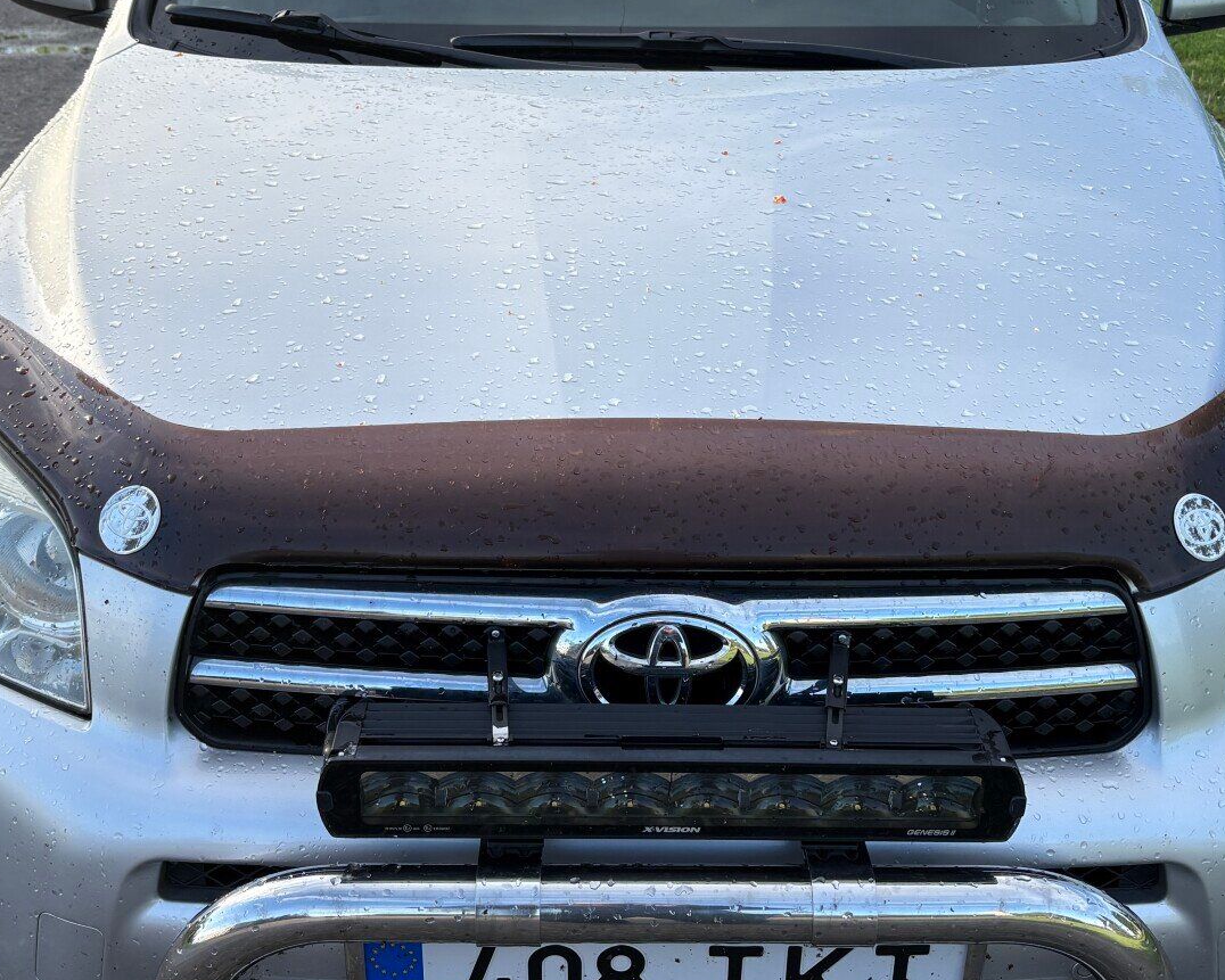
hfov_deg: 40.3
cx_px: 618
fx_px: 1668
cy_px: 384
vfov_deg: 32.6
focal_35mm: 46
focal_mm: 5.96
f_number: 1.6
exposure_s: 1/1001
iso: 50
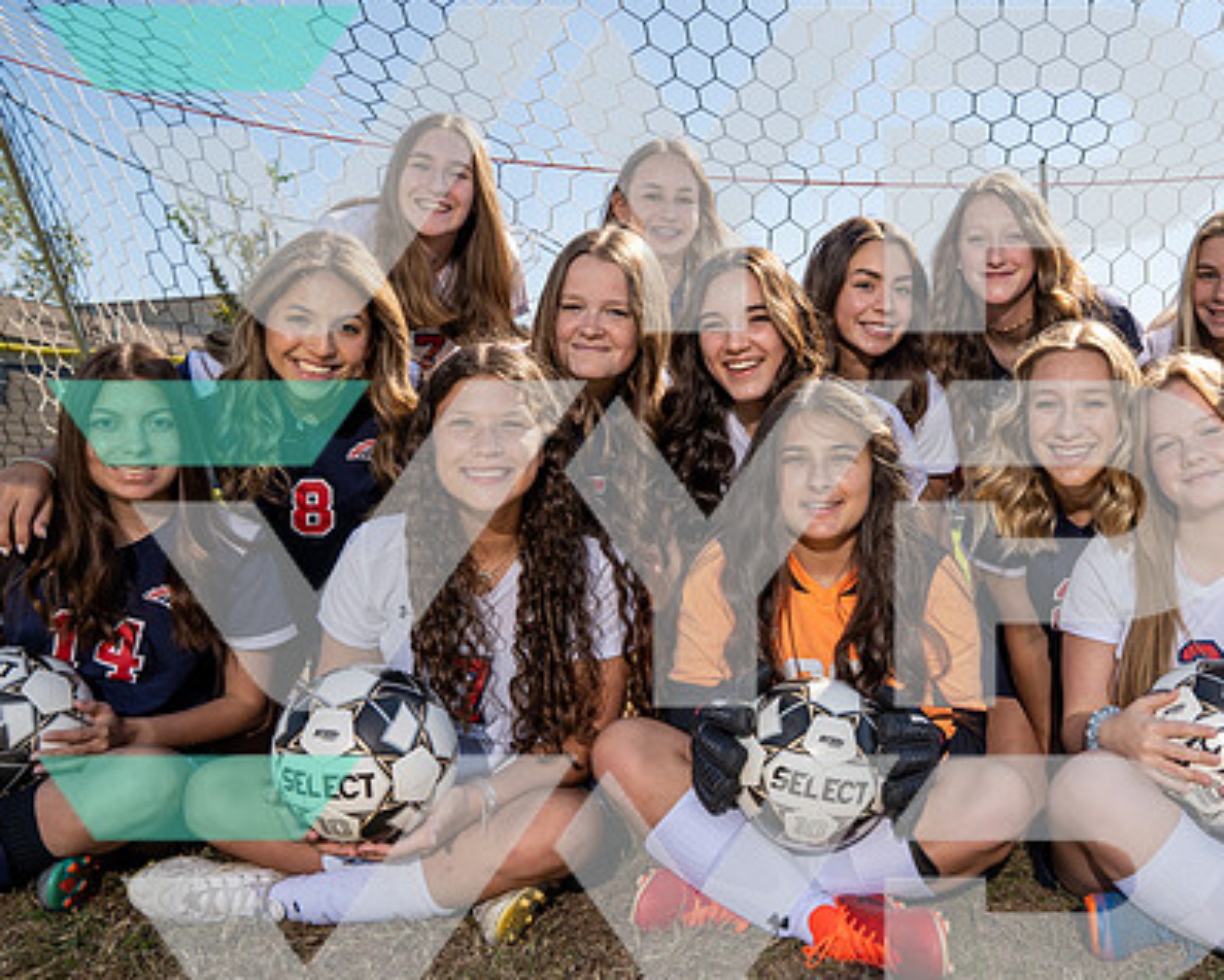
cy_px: 546
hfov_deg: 53.0
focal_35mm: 33
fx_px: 1196
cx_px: 835
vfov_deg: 44.5
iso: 100
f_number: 8
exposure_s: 1/125
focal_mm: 24
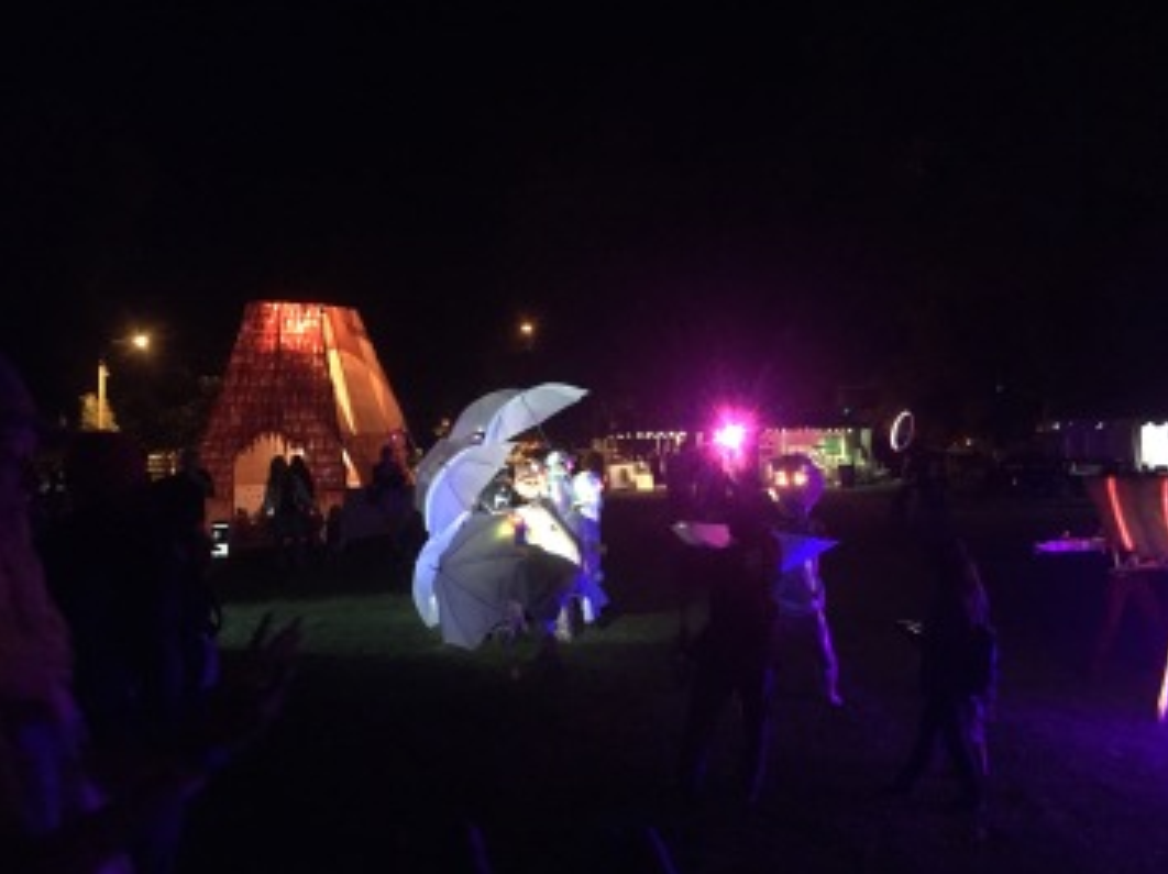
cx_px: 571
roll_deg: +1.8
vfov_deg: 46.7
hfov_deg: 60.0
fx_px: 1012
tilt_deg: +0.5
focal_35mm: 30
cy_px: 435
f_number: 2.2
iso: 640
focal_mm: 4.15
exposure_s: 1/15
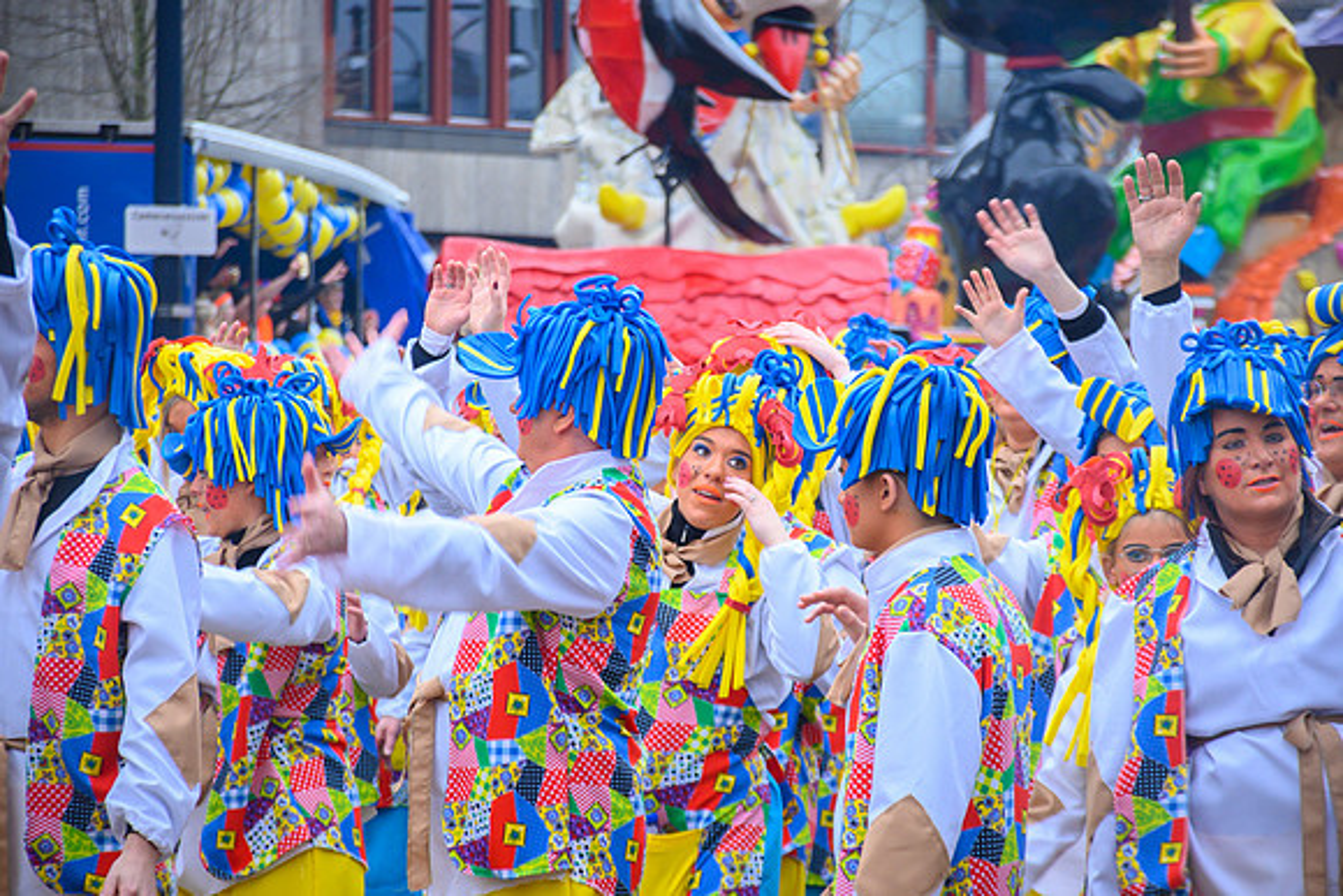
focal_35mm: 195
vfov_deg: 7.0
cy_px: 448
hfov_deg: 10.5
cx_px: 672
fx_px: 7276
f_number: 5.6
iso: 400
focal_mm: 130
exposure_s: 1/100
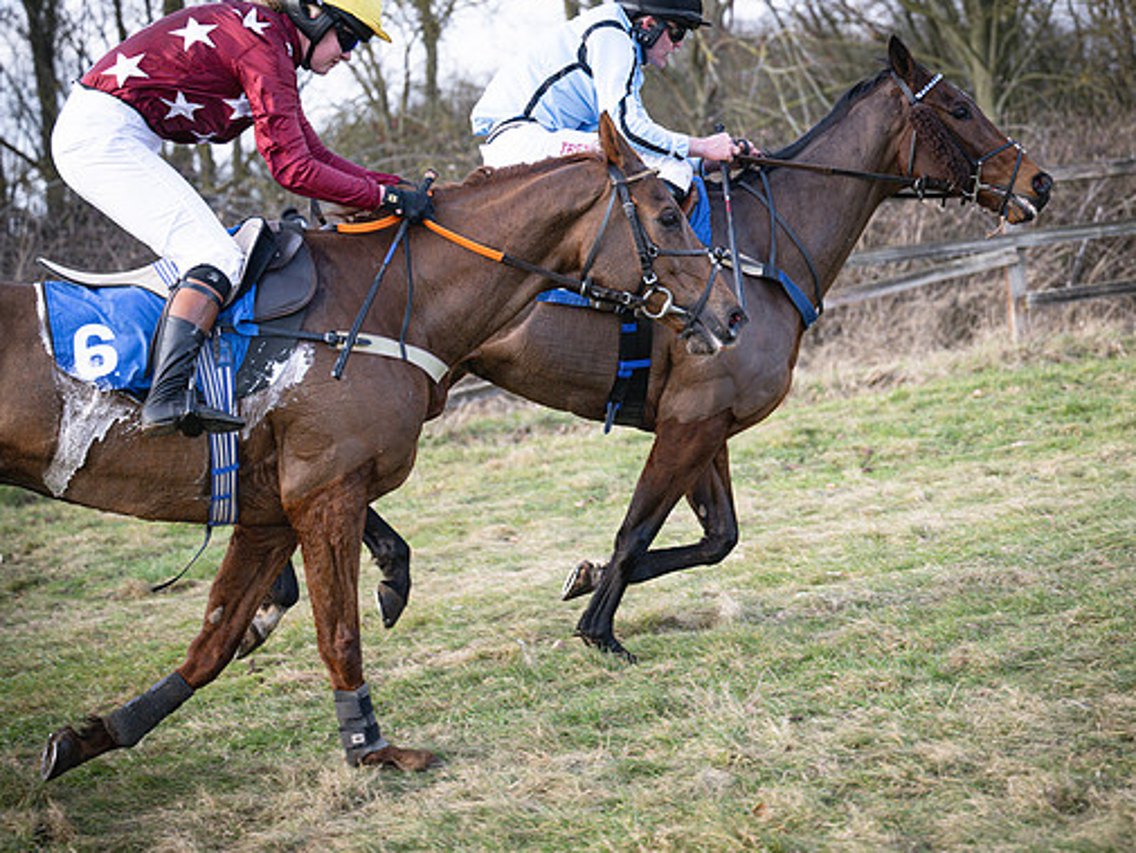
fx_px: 2954
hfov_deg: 21.8
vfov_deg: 16.4
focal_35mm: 90
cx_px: 585
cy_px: 405
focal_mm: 70
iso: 400
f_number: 2.8
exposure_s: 1/1600
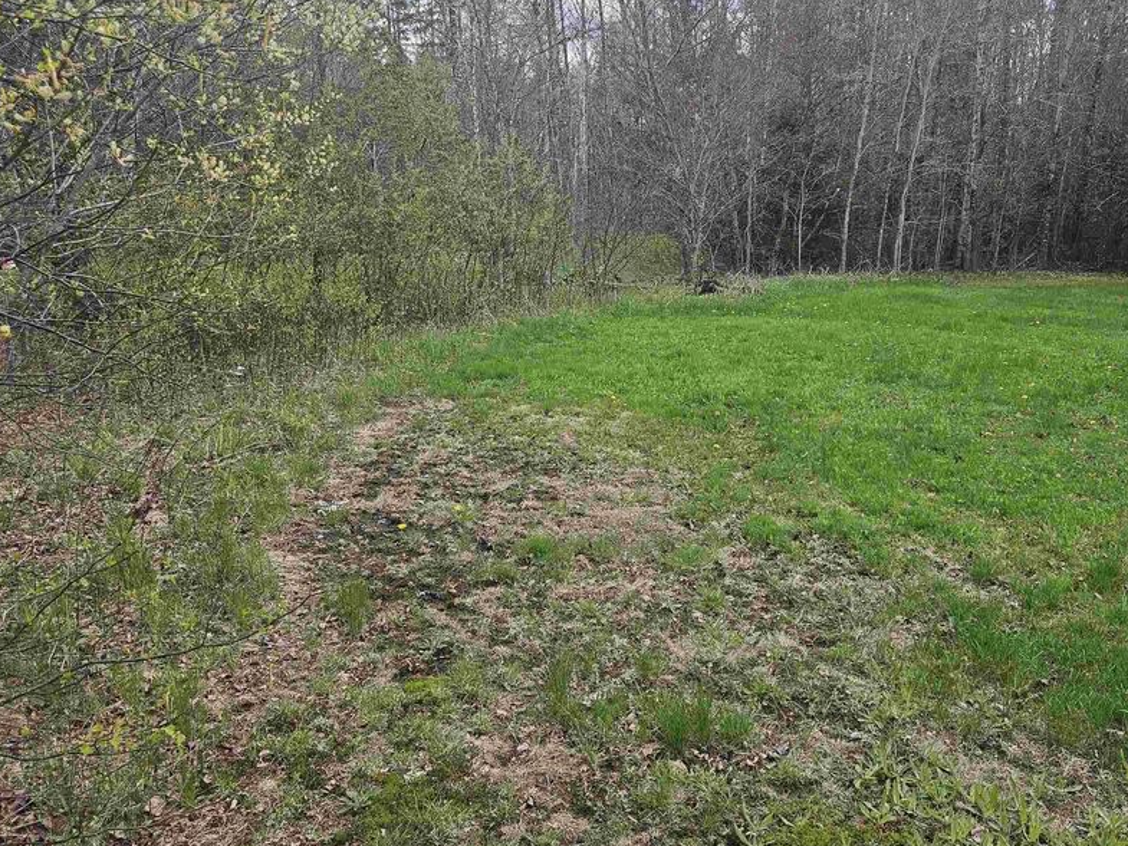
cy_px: 363
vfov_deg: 46.7
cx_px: 658
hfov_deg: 59.6
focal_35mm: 30
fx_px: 978
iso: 25
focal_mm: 5.4
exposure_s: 1/734
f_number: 1.8
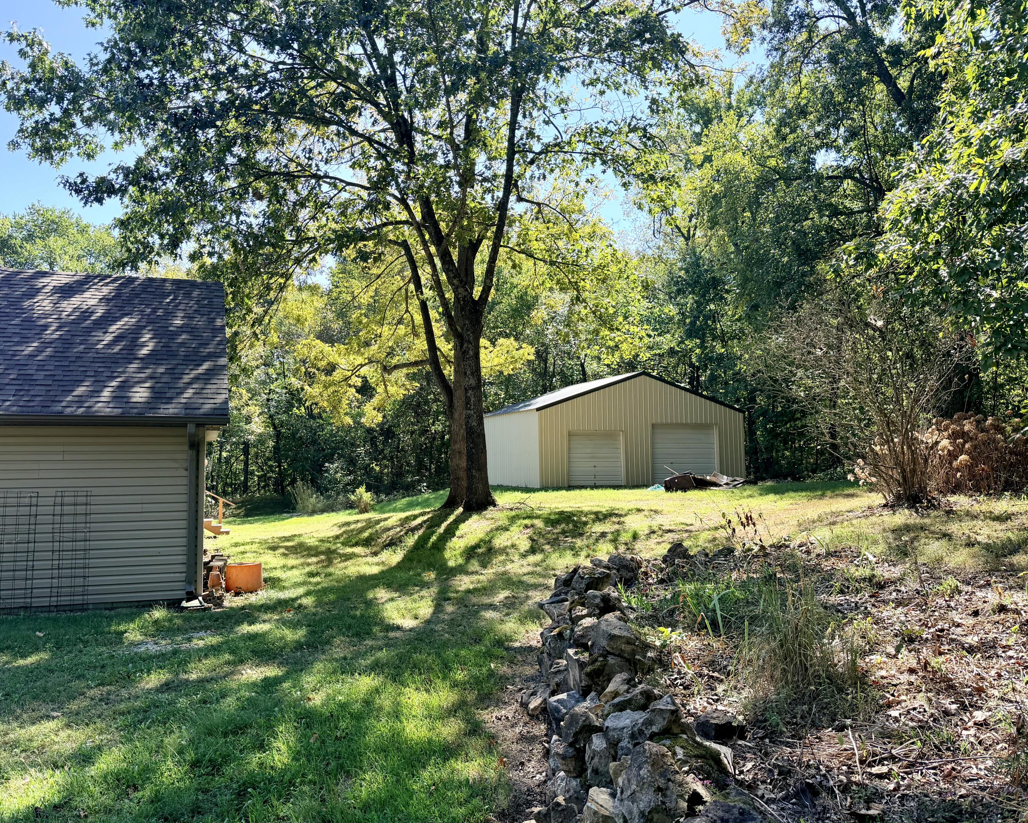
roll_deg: -0.2
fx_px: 791
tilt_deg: +4.3
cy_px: 402
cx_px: 464
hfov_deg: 65.9
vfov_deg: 54.9
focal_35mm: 26
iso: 100
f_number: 1.78
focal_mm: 6.76
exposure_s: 1/1385
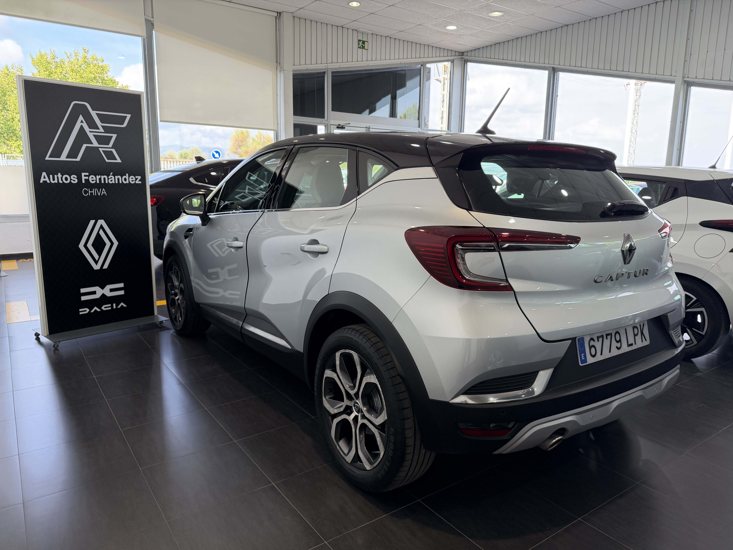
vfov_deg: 56.8
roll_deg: -0.6
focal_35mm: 24
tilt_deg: -10.7
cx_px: 366
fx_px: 508
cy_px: 275
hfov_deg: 71.6
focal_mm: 6.76
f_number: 1.78
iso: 100
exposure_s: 1/196
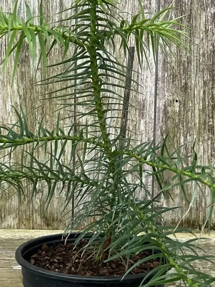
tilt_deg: -3.4
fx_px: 414
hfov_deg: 29.0
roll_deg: -3.0
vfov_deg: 38.1
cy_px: 115
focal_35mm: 50
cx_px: 126
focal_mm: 5.1
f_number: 1.6
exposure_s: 1/80
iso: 125
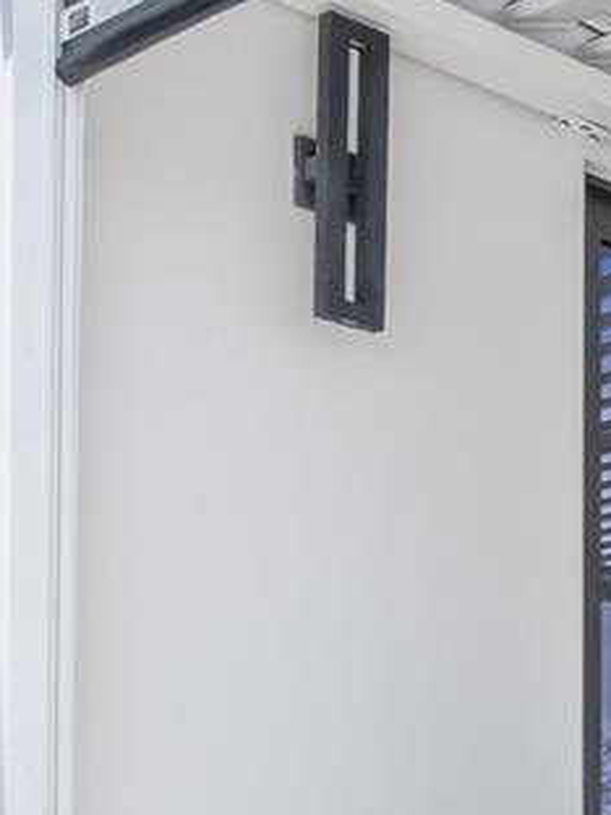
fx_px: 1859
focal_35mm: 79
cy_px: 925
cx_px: 1418
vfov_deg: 23.1
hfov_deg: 13.9
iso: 500
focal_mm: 16
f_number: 11
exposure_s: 1/2500
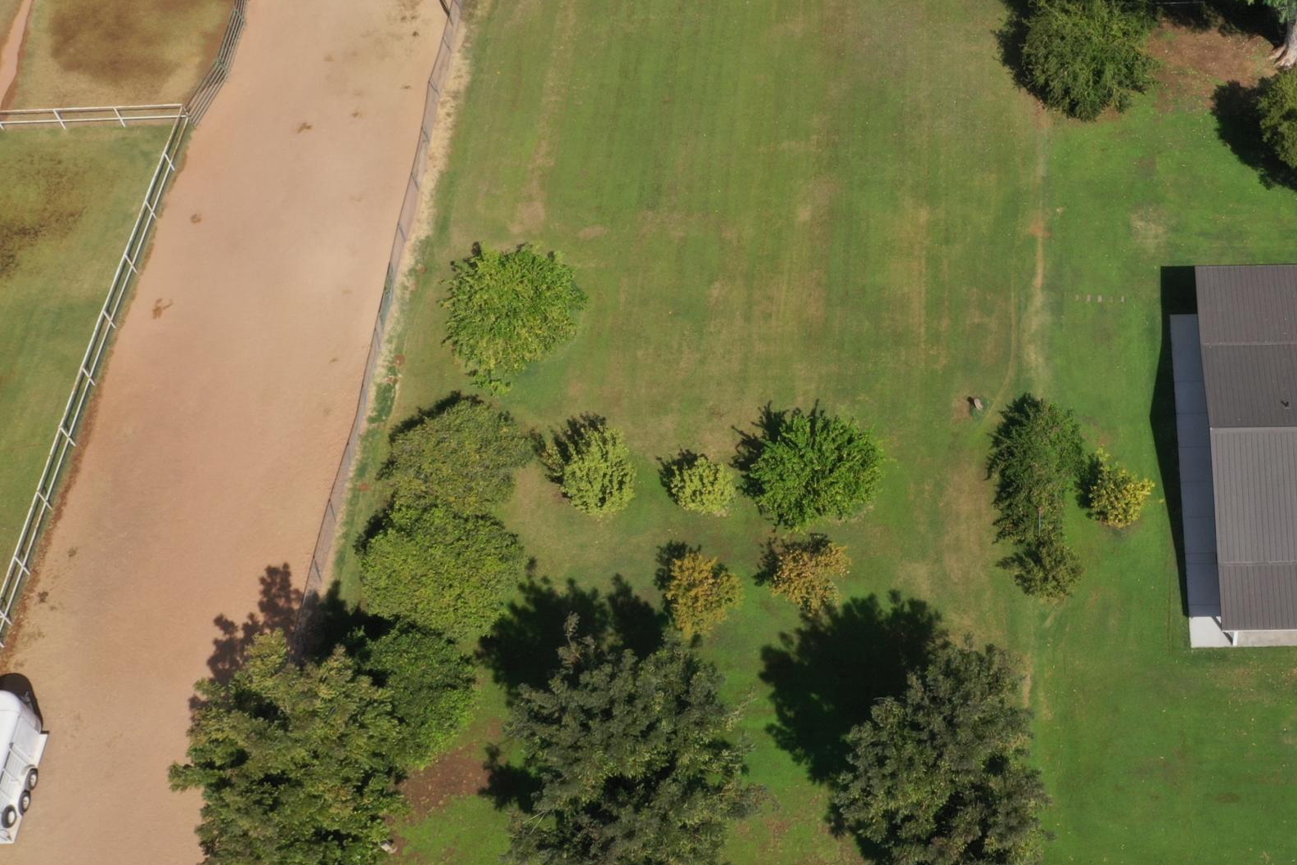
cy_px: 278
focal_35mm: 53
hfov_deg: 36.0
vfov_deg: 25.4
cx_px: 1071
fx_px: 1910
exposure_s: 1/160
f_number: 11
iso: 100
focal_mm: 10.26
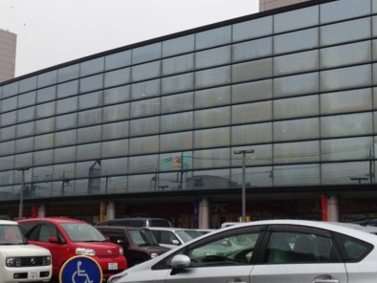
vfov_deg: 21.9
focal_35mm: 67
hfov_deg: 28.8
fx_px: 730
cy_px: 130
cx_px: 142
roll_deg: -1.7
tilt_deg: +6.6
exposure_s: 1/288
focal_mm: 4.12
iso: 50
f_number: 2.4
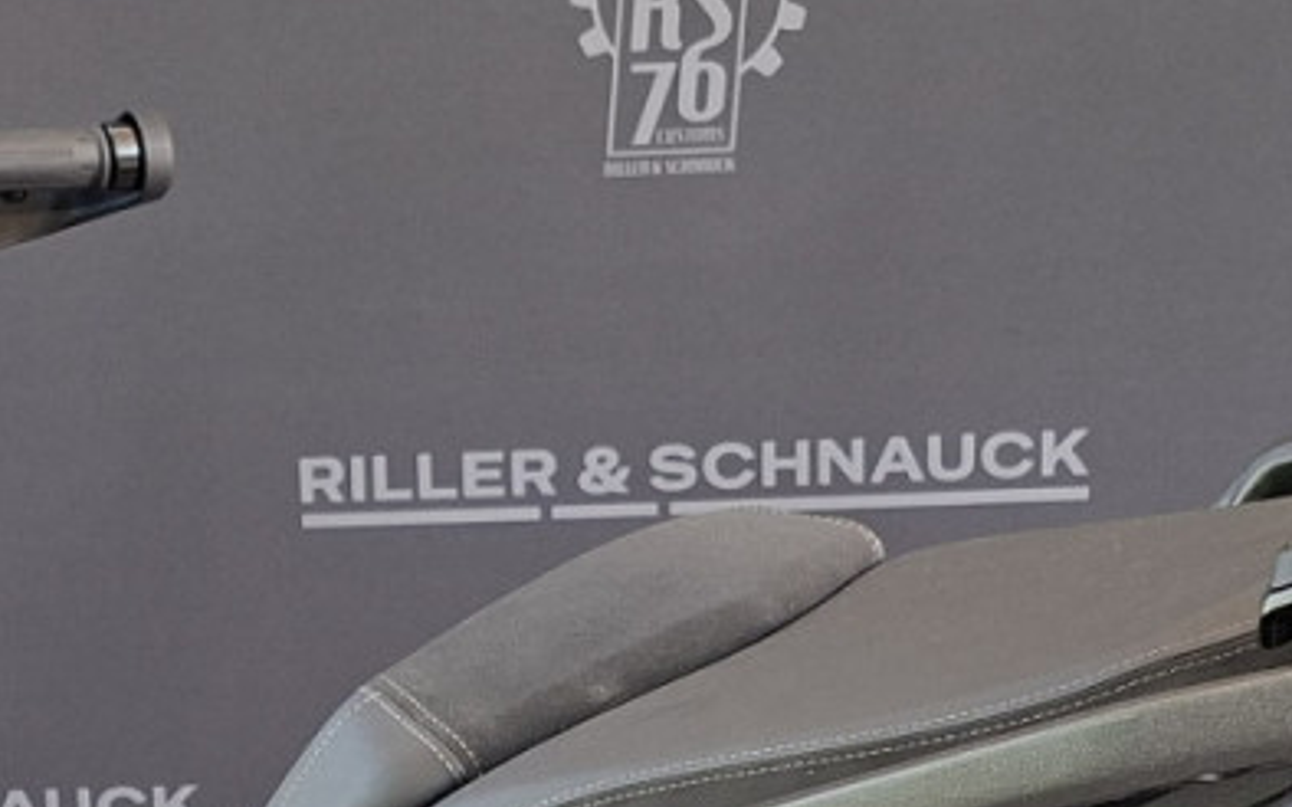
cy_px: 1276
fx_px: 3485
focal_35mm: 99
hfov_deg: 20.9
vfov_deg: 12.4
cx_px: 416
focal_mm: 5.54
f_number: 1.8
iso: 160
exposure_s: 1/60
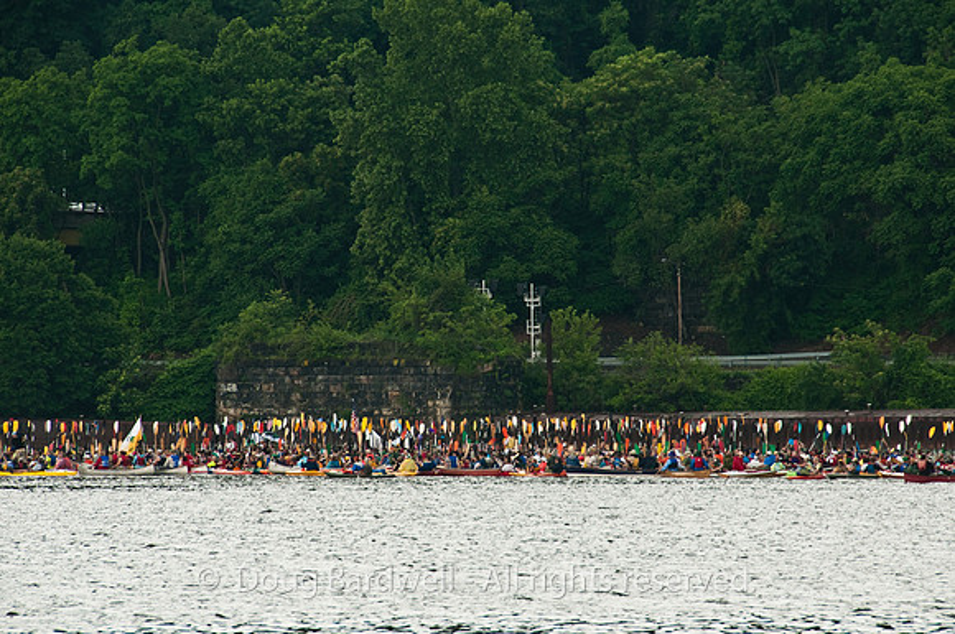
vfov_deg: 4.6
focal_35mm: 300
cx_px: 478
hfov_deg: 6.9
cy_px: 317
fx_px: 7947
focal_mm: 200
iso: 200
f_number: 8
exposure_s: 1/125
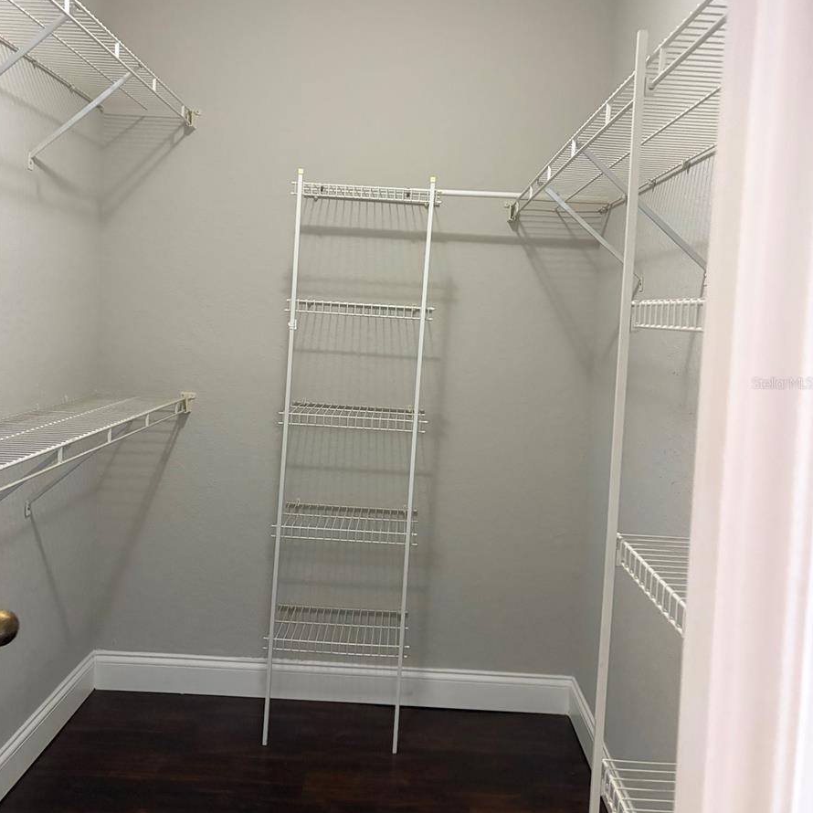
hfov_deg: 52.5
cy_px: 383
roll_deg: -1.9
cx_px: 406
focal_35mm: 31
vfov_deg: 52.5
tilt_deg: +0.4
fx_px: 824
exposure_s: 1/53
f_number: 1.6
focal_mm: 5.96
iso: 500
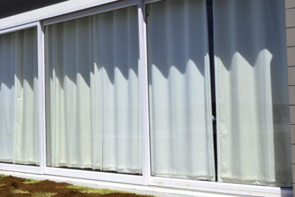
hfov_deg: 36.1
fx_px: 451
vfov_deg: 24.6
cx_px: 117
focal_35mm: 55
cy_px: 84
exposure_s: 1/640
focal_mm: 26
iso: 200
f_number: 8
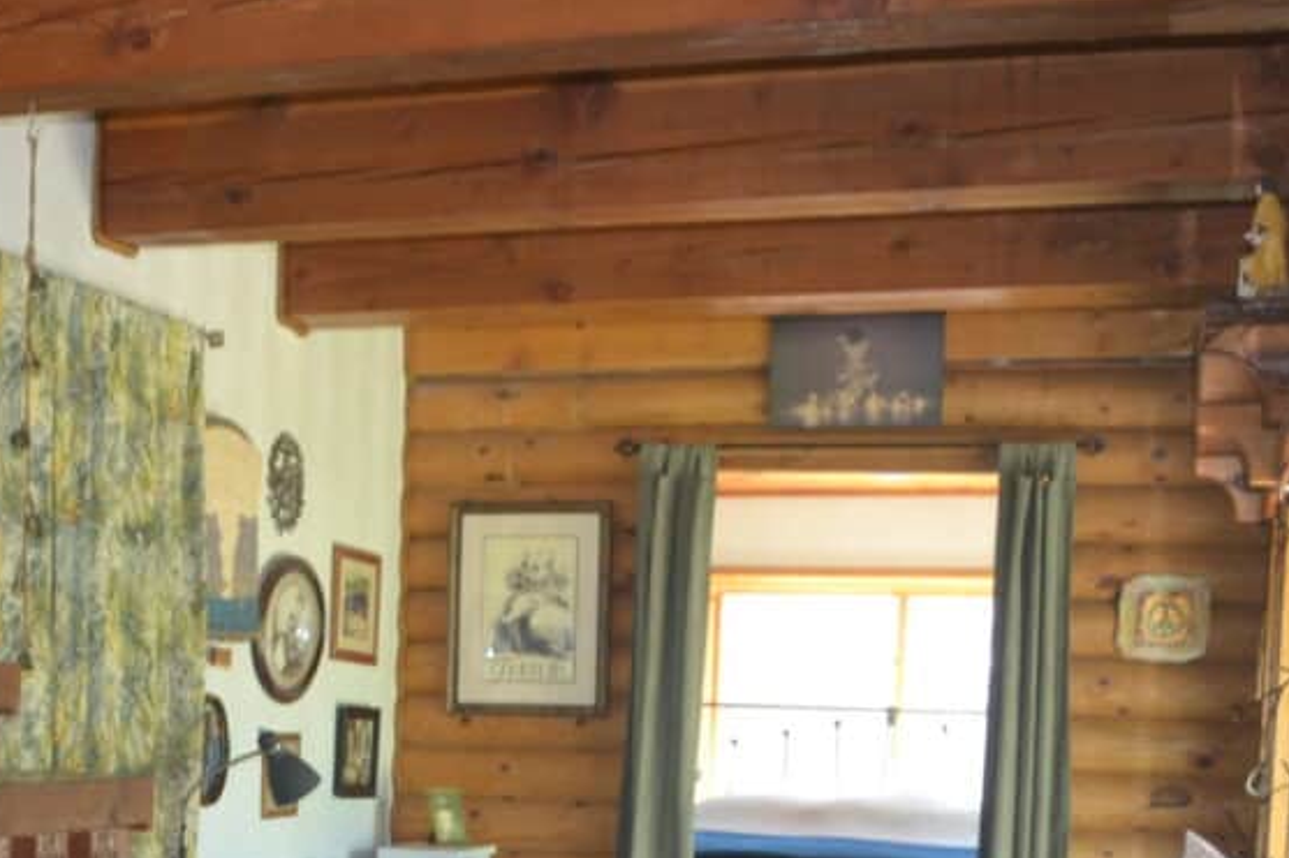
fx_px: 2219
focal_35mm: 62
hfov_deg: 31.0
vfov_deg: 21.3
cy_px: 820
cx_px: 150
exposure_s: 1/30
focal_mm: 18
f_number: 3.5
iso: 400
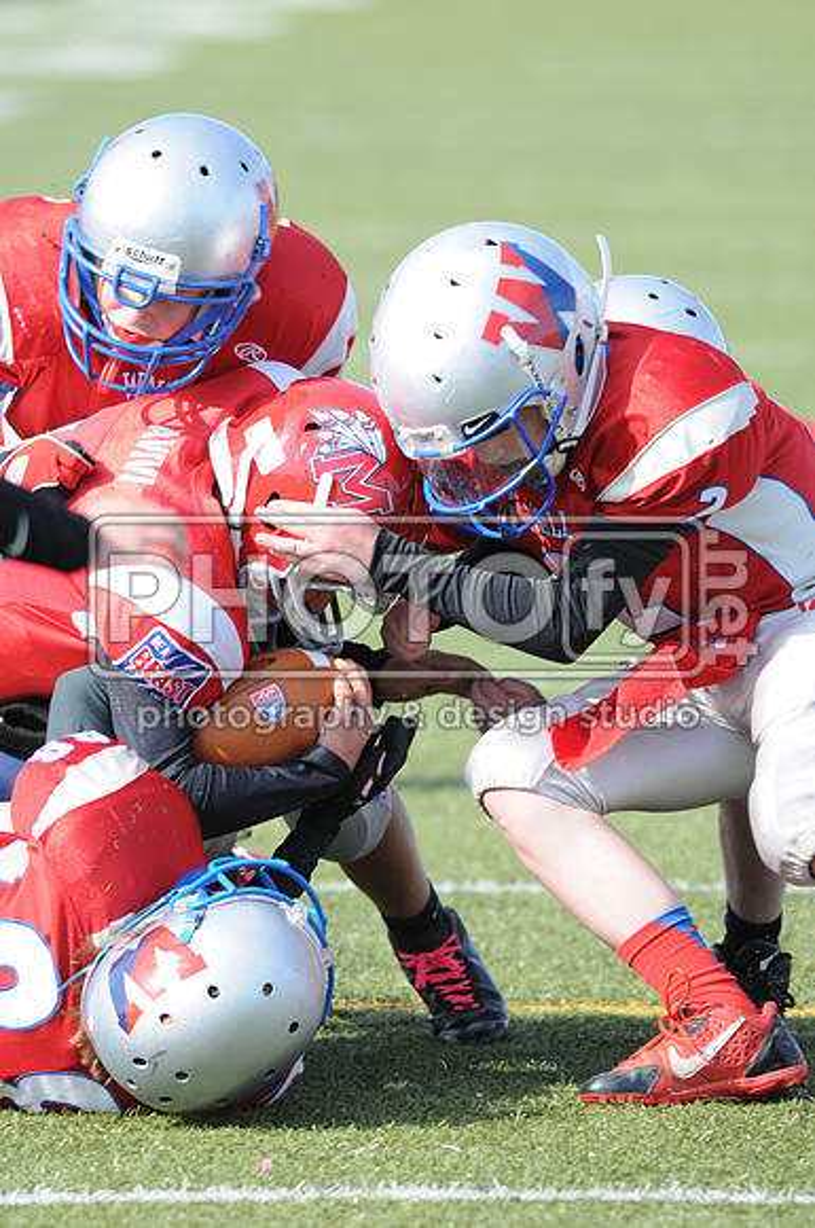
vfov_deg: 4.6
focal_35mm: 450
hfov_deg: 3.0
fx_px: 15326
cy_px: 614
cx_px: 408
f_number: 4.5
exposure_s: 1/500
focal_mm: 300
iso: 200
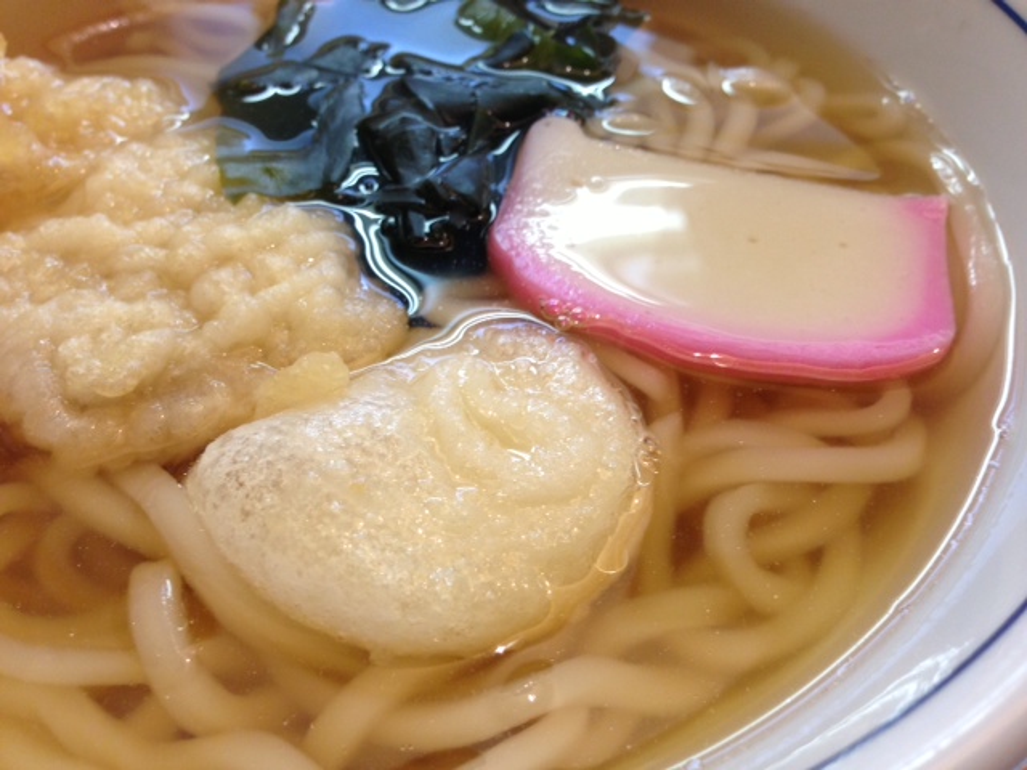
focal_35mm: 33
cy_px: 385
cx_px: 514
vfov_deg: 42.9
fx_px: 979
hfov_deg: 55.4
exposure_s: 1/20
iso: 100
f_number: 2.4
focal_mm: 4.13
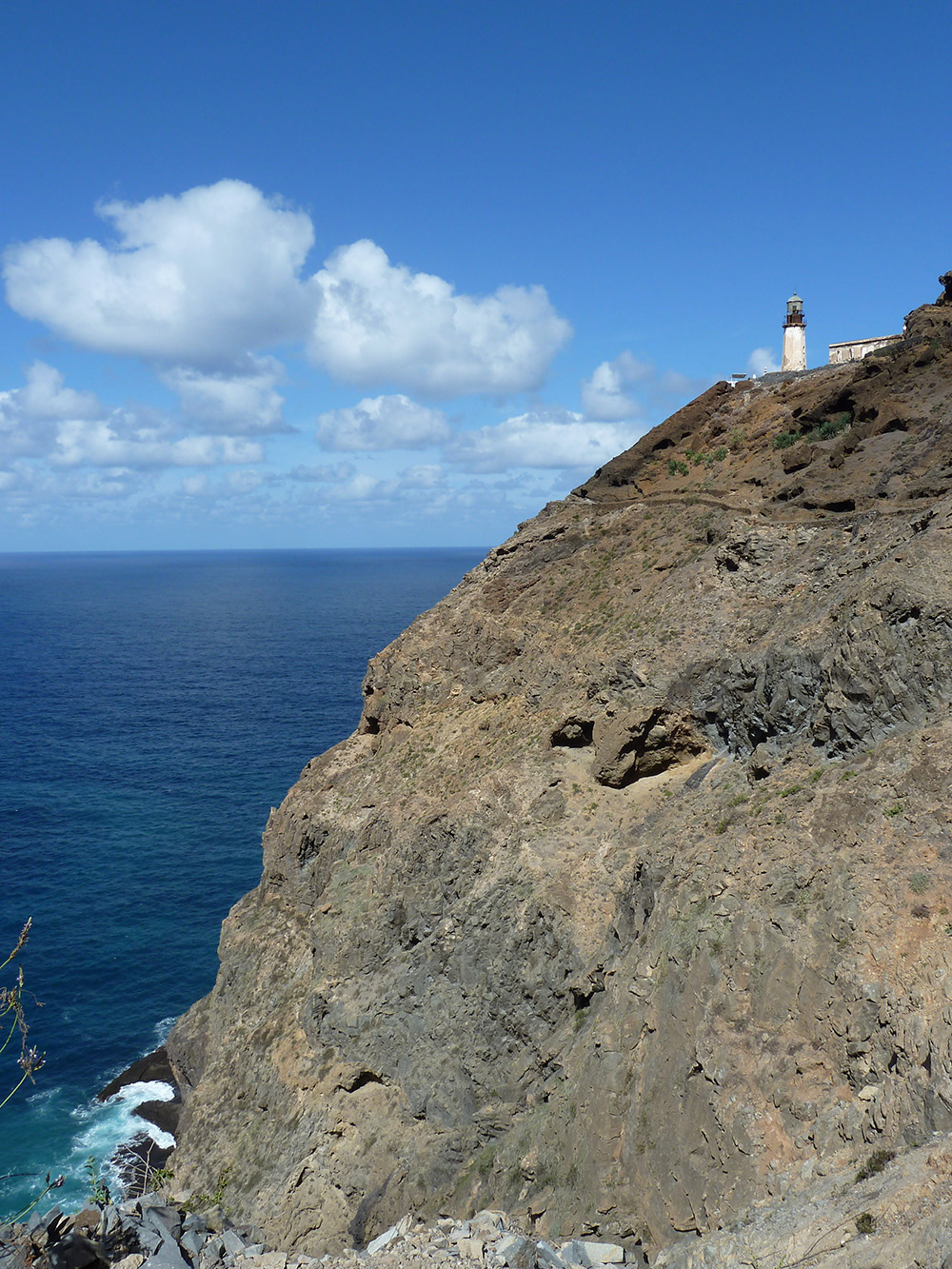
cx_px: 476
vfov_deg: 60.0
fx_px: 1100
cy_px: 634
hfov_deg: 46.8
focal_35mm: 30
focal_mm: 5
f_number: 5.6
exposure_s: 1/640
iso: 80
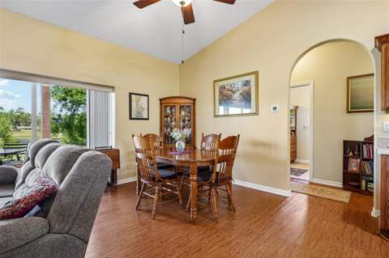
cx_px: 194
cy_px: 129
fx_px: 184
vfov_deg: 70.3
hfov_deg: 93.3
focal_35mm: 17
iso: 400
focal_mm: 17
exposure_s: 1/6
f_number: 9
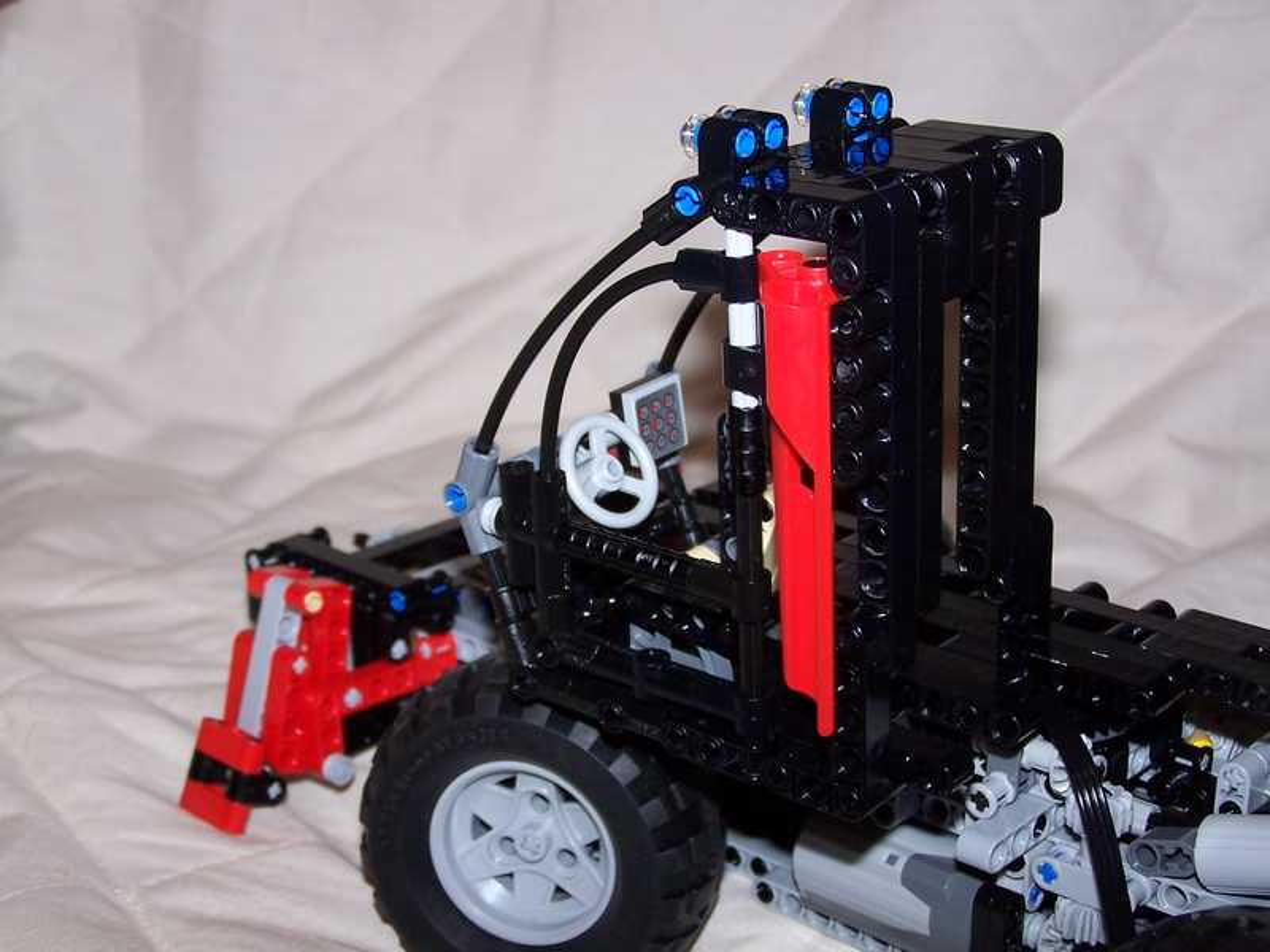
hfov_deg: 32.7
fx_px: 2165
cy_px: 476
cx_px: 635
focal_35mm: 59
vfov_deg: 24.8
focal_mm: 9.8
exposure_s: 1/60
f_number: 3.2
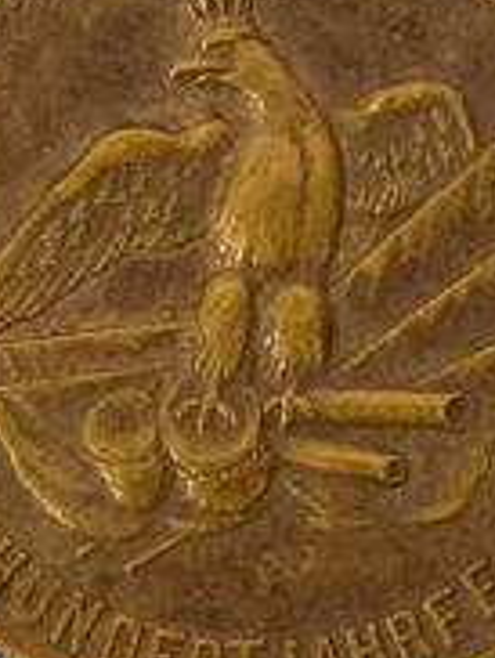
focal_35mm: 134
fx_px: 2549
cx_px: 260
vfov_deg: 14.6
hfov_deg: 11.1
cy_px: 92
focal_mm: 10.9
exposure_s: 1/80
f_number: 4.5
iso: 400
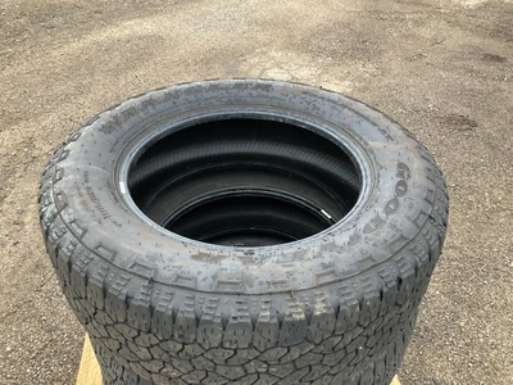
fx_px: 430
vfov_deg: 48.2
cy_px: 192
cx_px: 256
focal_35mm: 29
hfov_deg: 61.7
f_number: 1.8
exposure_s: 1/122
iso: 40
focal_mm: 3
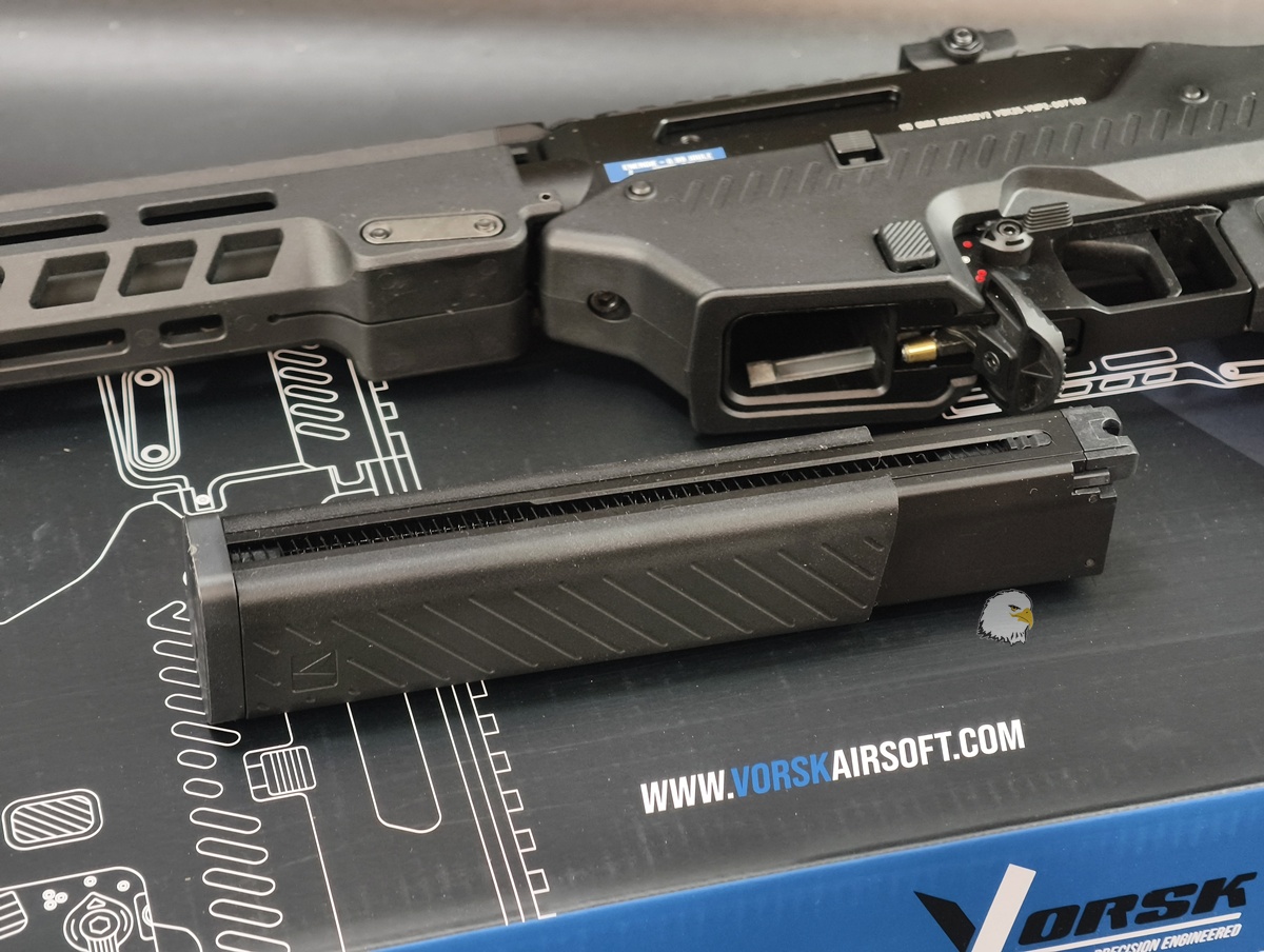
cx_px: 632
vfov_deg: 17.4
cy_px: 476
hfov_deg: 23.0
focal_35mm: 85
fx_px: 3109
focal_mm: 22.48
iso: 913
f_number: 2.67
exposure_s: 1/10
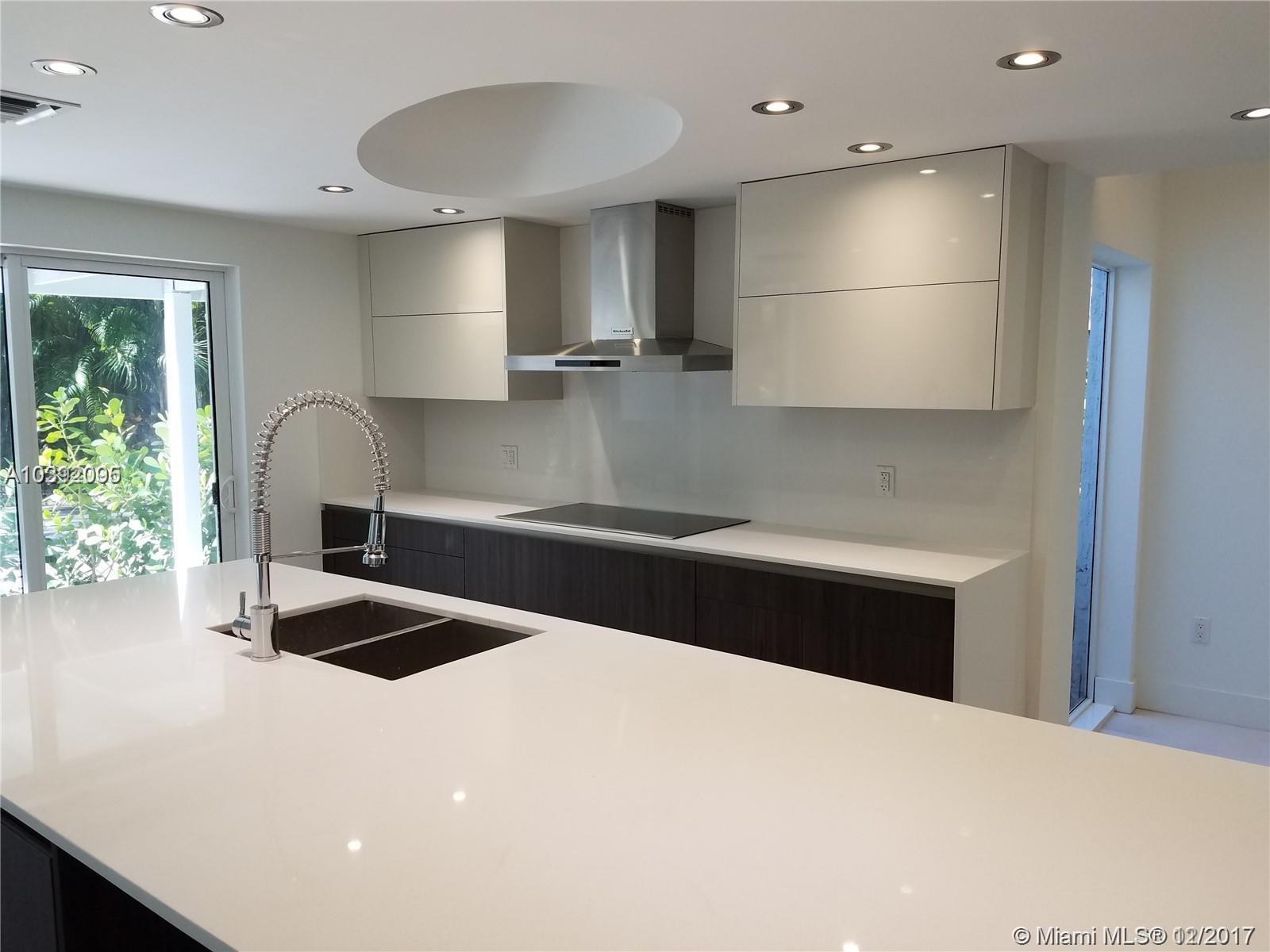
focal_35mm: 26
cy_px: 476
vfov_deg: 53.1
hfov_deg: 67.3
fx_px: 954
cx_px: 635
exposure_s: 1/120
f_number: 1.7
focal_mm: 4.2
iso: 64
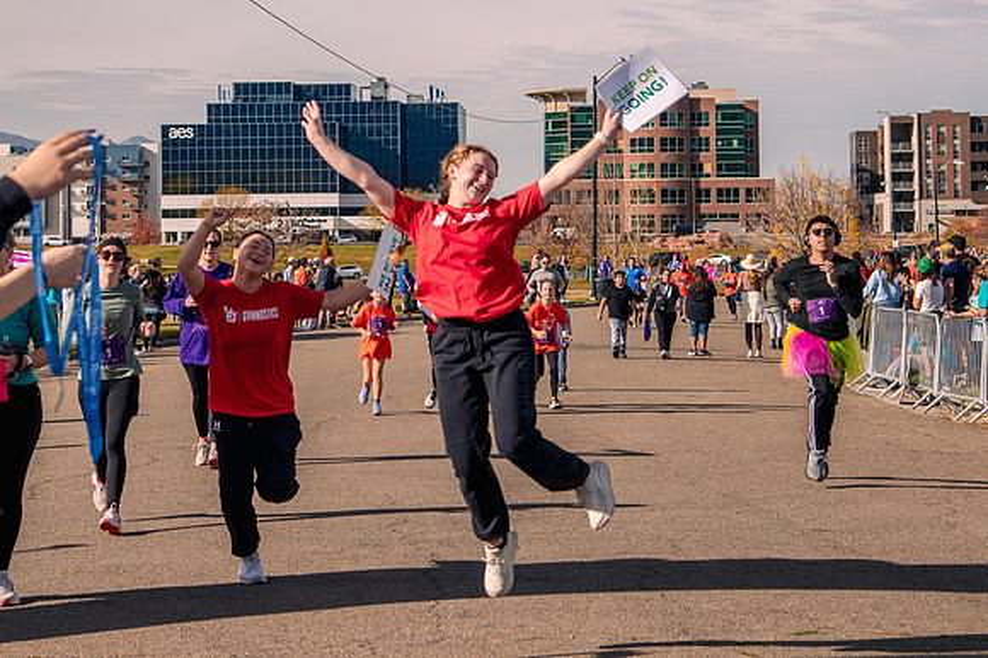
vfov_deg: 15.6
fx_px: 2393
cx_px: 398
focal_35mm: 87
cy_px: 144
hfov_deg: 23.3
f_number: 5.6
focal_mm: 52
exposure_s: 1/800
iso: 200
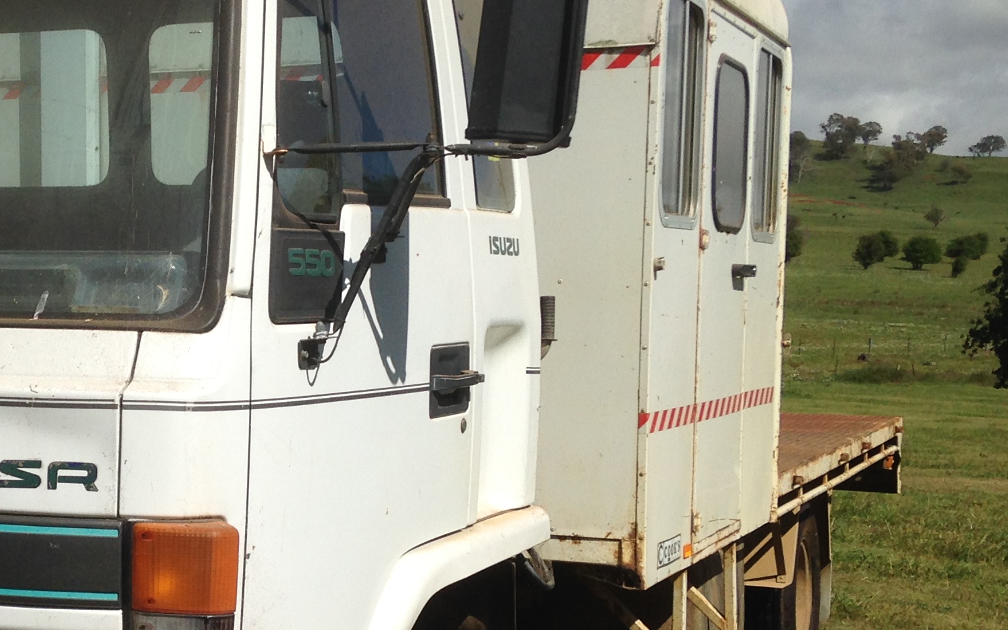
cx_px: 68
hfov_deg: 26.1
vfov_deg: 17.1
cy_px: 395
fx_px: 2088
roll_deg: -2.6
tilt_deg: -4.2
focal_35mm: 76
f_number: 2.4
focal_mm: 4.12
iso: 50
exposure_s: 1/3012
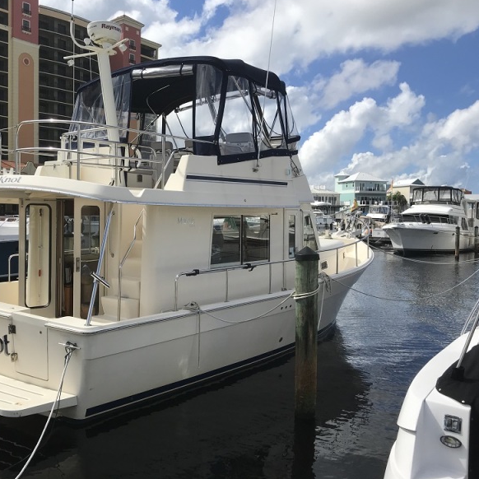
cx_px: 162
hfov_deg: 47.7
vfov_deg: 48.4
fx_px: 532
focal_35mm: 34
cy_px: 235
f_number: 1.8
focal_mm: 3.99
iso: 20
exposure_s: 1/3690
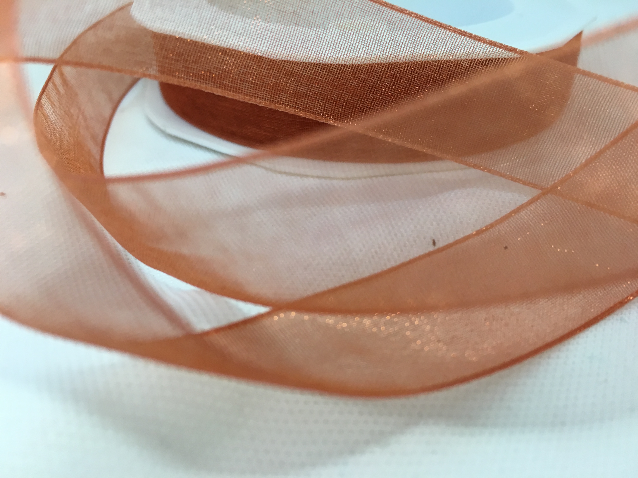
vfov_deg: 48.2
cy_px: 239
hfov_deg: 61.7
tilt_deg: -34.3
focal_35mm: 29
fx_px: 534
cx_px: 319
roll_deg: -0.3
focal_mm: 4.15
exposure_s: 1/33
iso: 40
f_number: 2.2
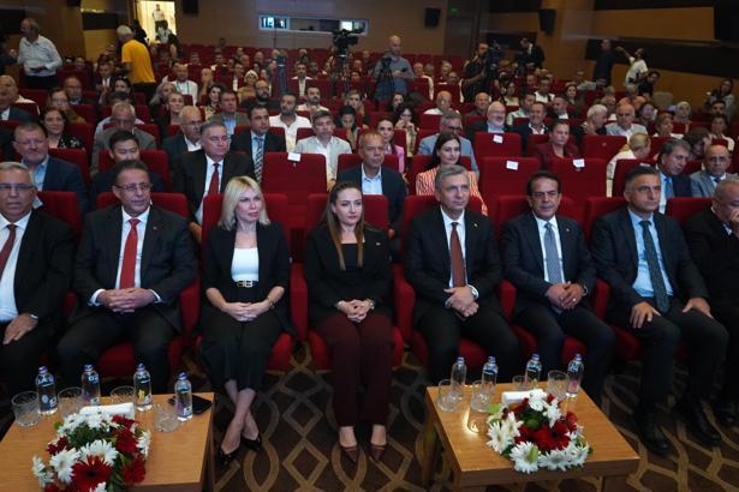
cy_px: 246
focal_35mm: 28
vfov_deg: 46.4
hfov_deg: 65.5
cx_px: 370
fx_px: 575
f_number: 3.5
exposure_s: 1/200
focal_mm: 28
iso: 5000
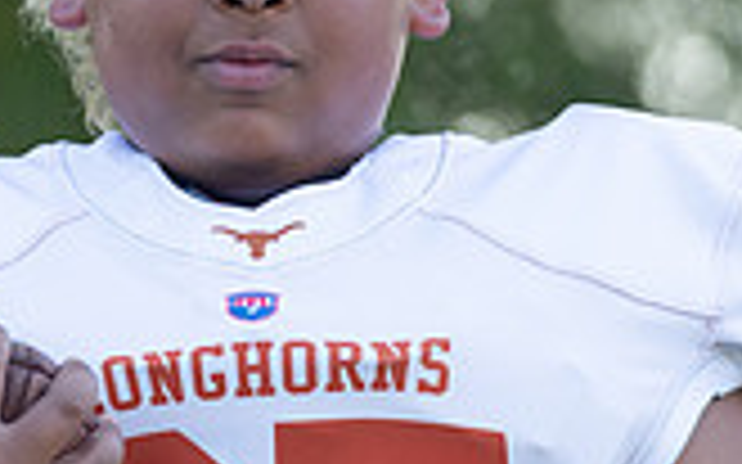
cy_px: 309
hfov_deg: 3.2
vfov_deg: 2.0
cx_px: 270
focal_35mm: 664
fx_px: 13423
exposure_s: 1/400
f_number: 2.8
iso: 160
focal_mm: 164
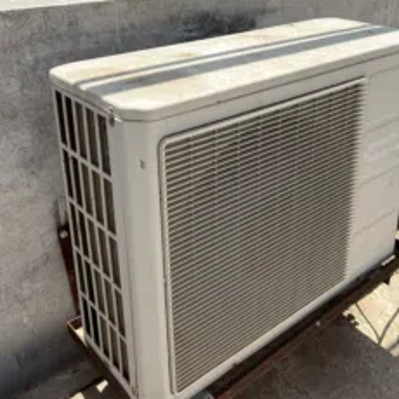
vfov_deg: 41.3
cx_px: 243
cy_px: 134
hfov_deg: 41.6
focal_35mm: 40
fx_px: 522
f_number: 1.5
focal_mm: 5.7
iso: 50
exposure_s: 1/4630
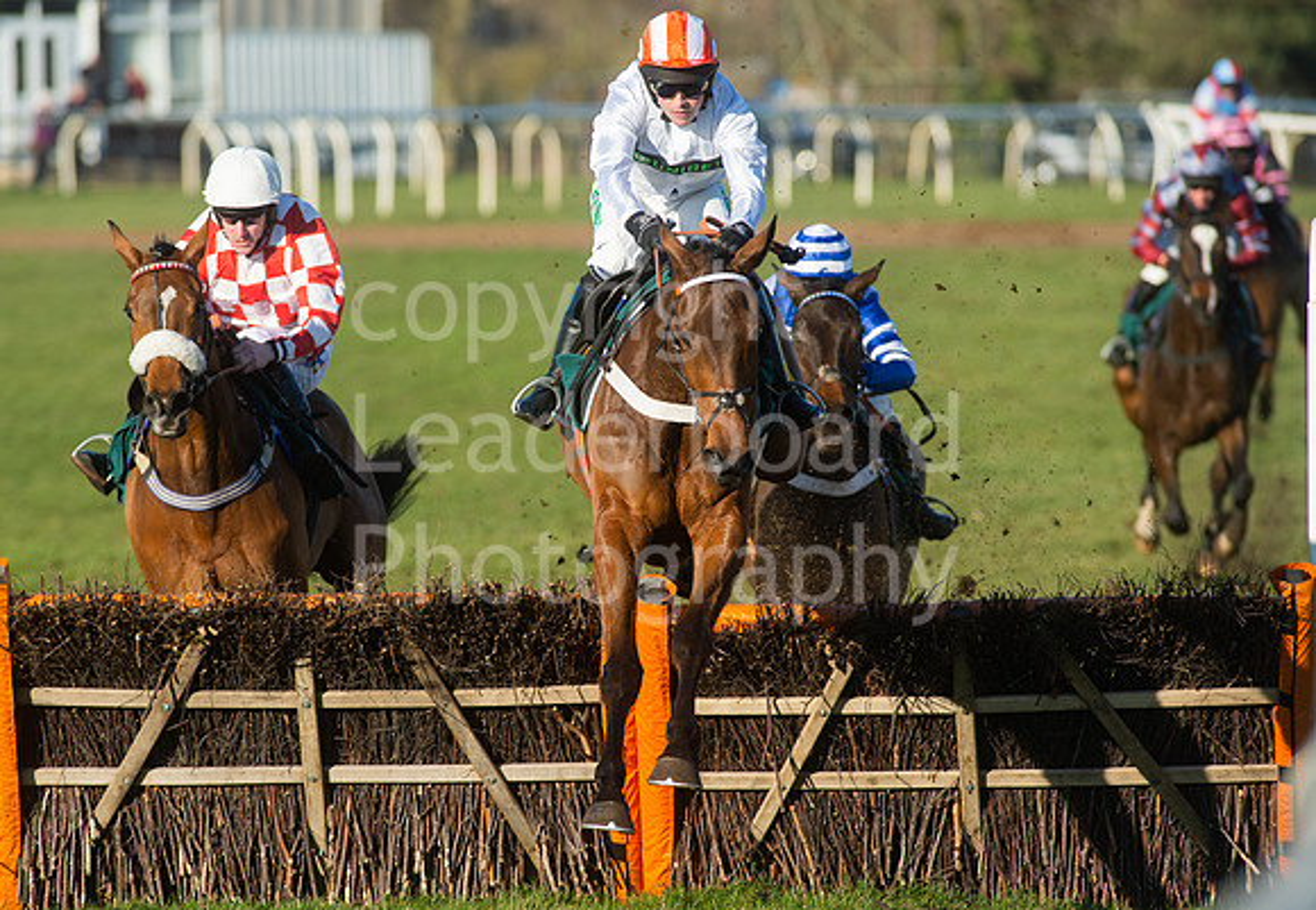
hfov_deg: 5.4
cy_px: 461
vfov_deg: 3.7
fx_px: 13915
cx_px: 546
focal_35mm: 376
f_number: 7.1
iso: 400
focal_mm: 300
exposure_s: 1/2500
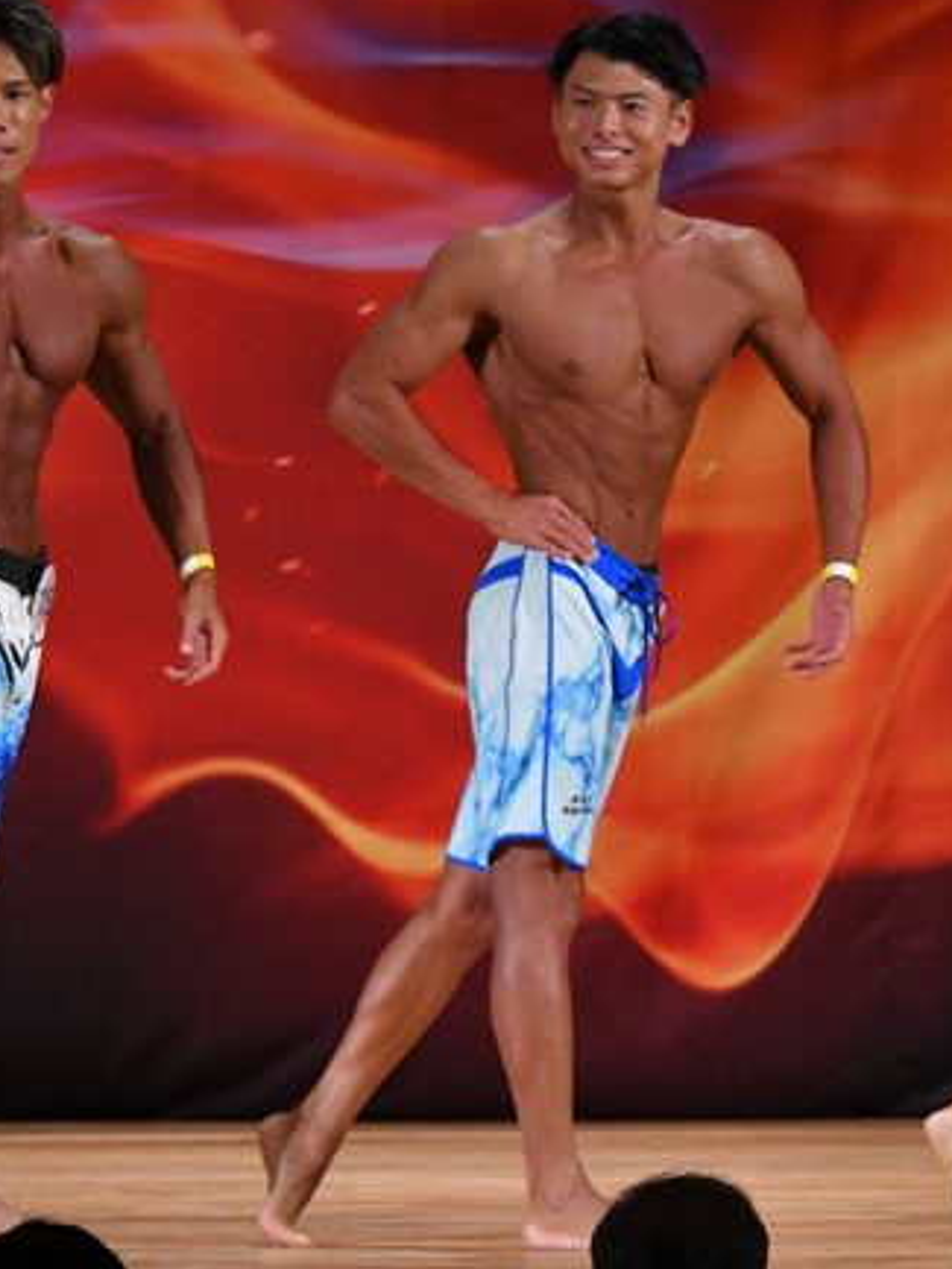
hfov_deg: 3.8
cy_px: 621
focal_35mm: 387
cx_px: 602
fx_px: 14184
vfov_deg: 5.1
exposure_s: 1/400
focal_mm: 150
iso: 2800
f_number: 5.6
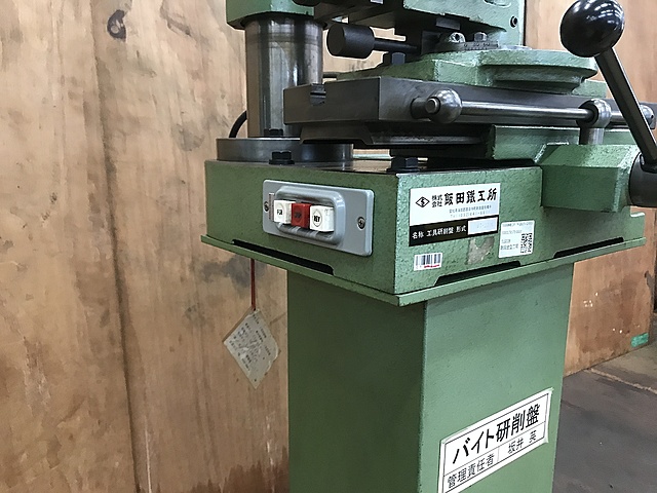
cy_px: 246
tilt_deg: -13.2
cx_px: 328
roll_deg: +0.3
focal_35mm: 28
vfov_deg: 49.7
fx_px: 531
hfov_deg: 63.4
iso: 80
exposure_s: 1/15
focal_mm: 3.99
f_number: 1.8
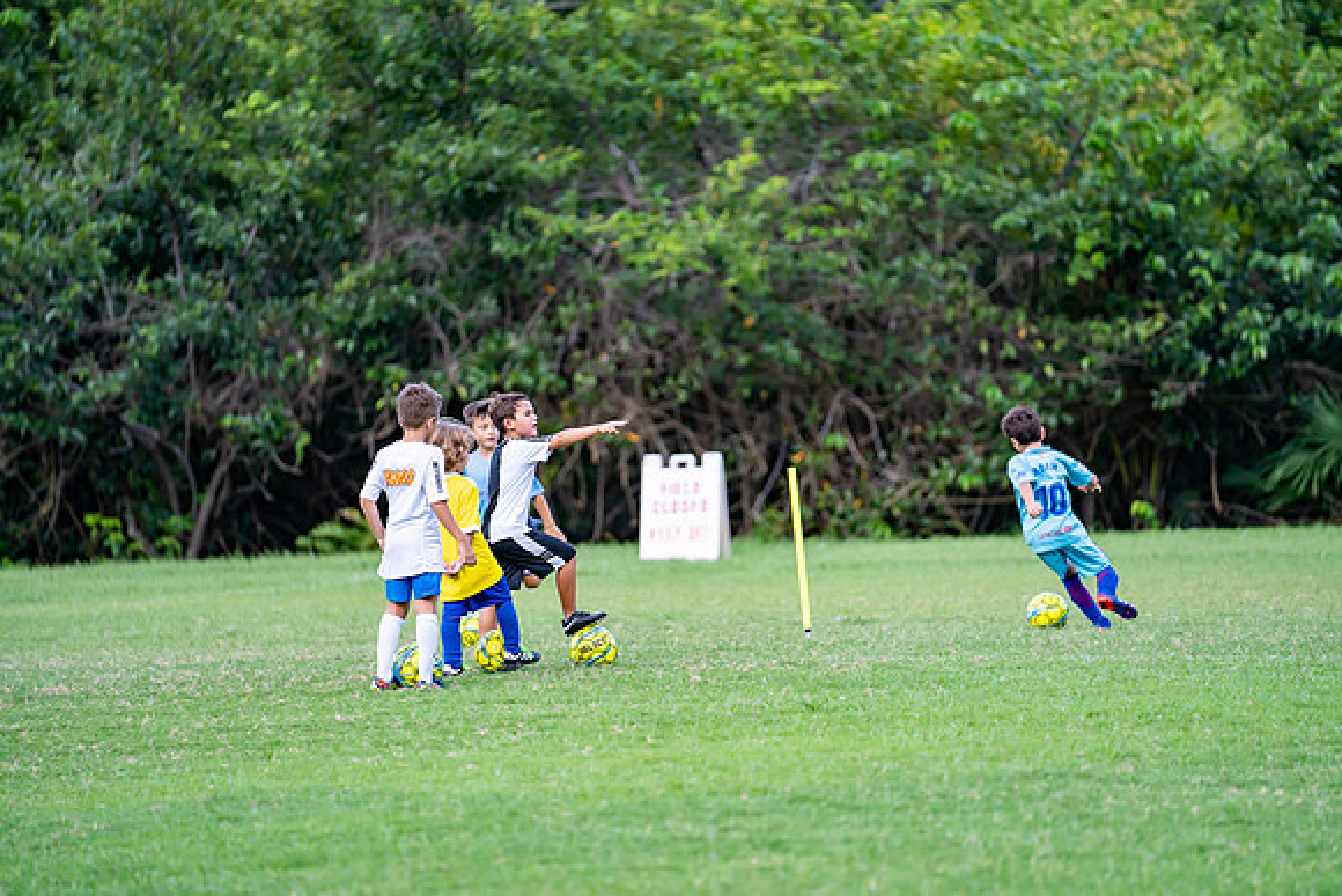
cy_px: 448
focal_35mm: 200
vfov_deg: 6.9
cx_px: 671
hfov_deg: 10.3
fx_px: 7457
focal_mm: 200
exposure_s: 1/2500
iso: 500
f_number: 2.8
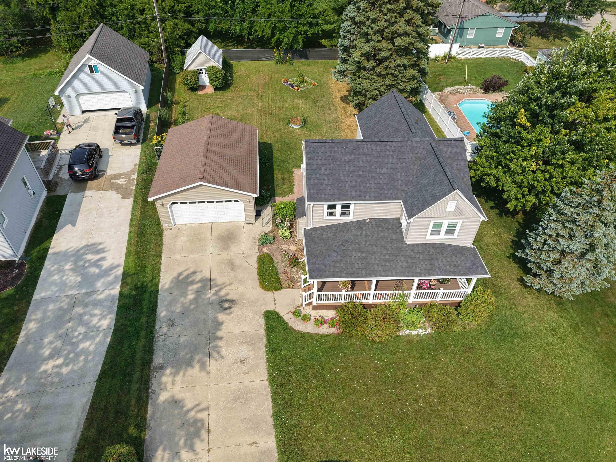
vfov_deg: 56.8
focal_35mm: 24
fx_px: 427
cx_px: 308
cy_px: 231
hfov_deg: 71.6
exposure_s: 1/3200
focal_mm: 8.67
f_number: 1.8
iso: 160
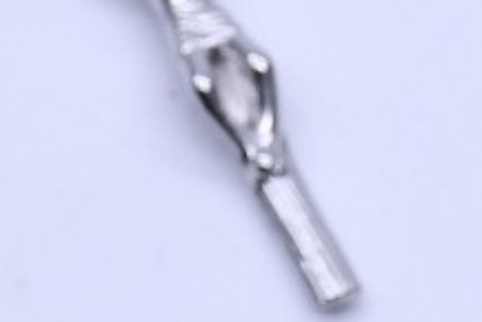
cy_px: 457
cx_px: 287
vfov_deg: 2.7
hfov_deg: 4.0
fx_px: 6913
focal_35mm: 516
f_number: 6.3
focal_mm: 35
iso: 900
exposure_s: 1/1000
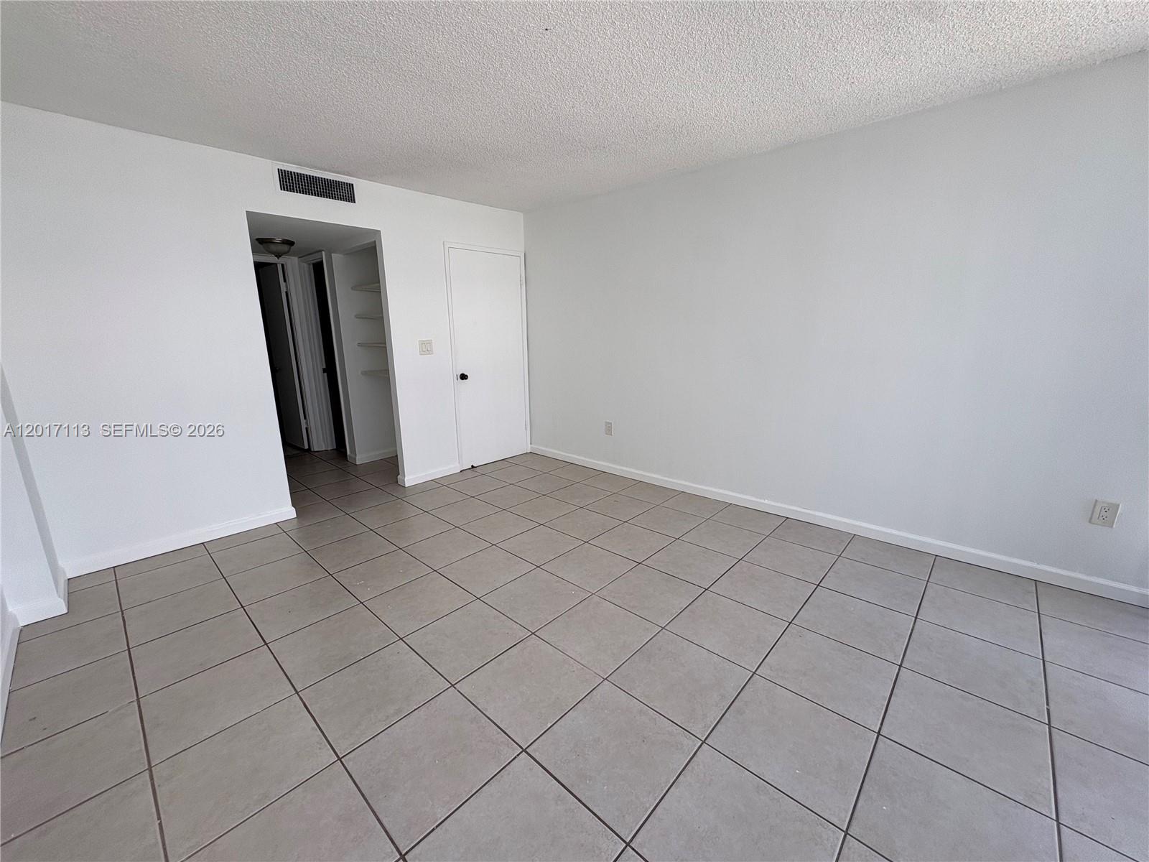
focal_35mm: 14
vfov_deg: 85.7
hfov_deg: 102.1
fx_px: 465
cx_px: 574
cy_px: 431
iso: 40
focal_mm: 2.22
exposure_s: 1/194
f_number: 2.2
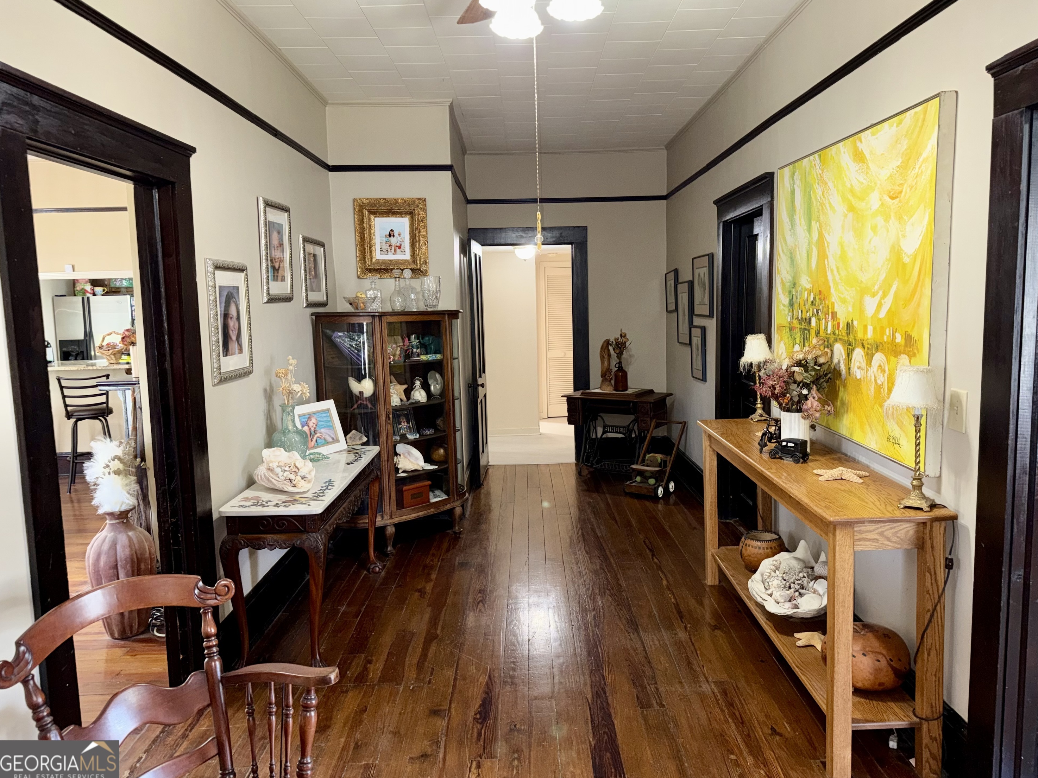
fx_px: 750
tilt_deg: -5.5
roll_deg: +1.5
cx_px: 539
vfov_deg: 54.9
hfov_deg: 69.4
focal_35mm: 25
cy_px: 376
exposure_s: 1/17
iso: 125
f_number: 1.78
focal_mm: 6.76
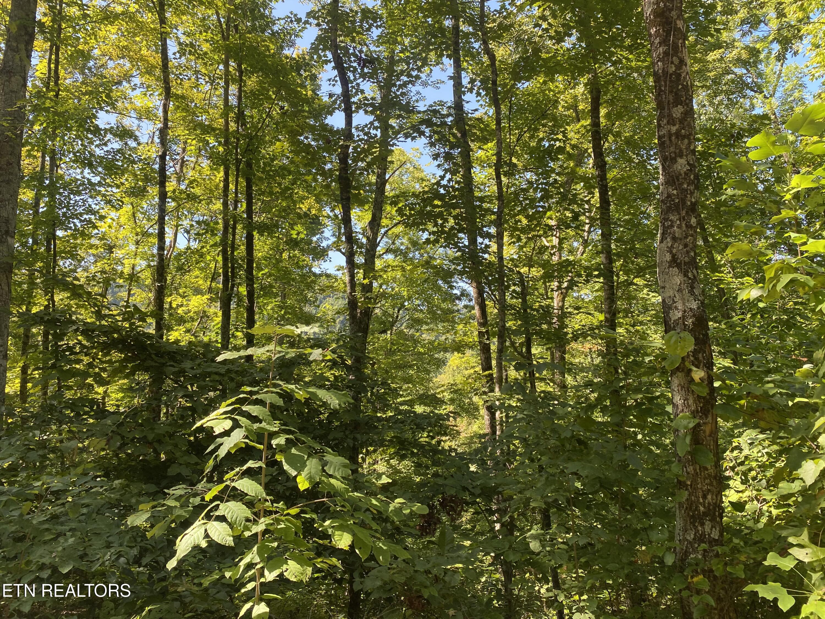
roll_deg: +3.1
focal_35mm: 26
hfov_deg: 67.3
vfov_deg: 53.1
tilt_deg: +7.6
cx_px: 412
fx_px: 620
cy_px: 310
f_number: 1.8
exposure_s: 1/312
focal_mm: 4.25
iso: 32
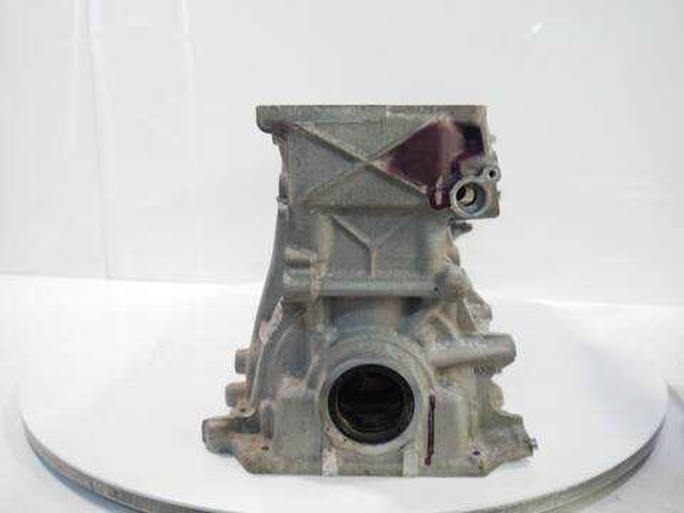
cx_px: 342
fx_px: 593
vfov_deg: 46.8
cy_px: 256
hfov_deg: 60.0
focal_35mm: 30
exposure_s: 1/60
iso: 640
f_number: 3.5
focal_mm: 15
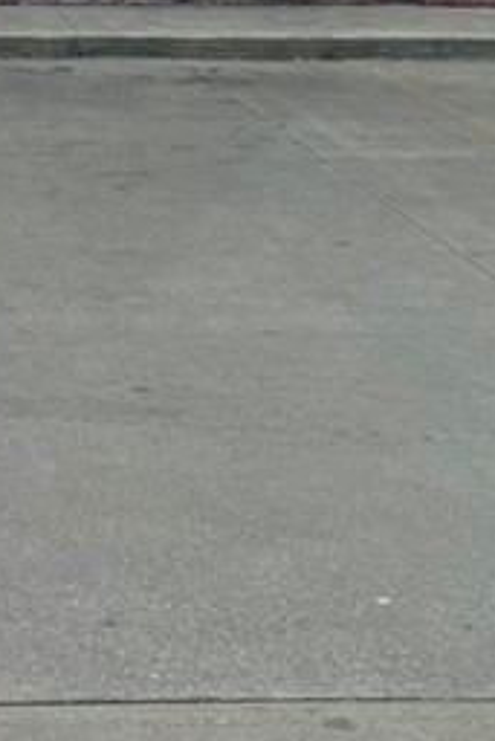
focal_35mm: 108
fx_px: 2224
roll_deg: +0.0
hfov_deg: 12.3
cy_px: -295
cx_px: -177
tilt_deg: +0.1
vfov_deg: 17.4
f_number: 1.5
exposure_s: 1/4115
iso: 50
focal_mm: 5.7
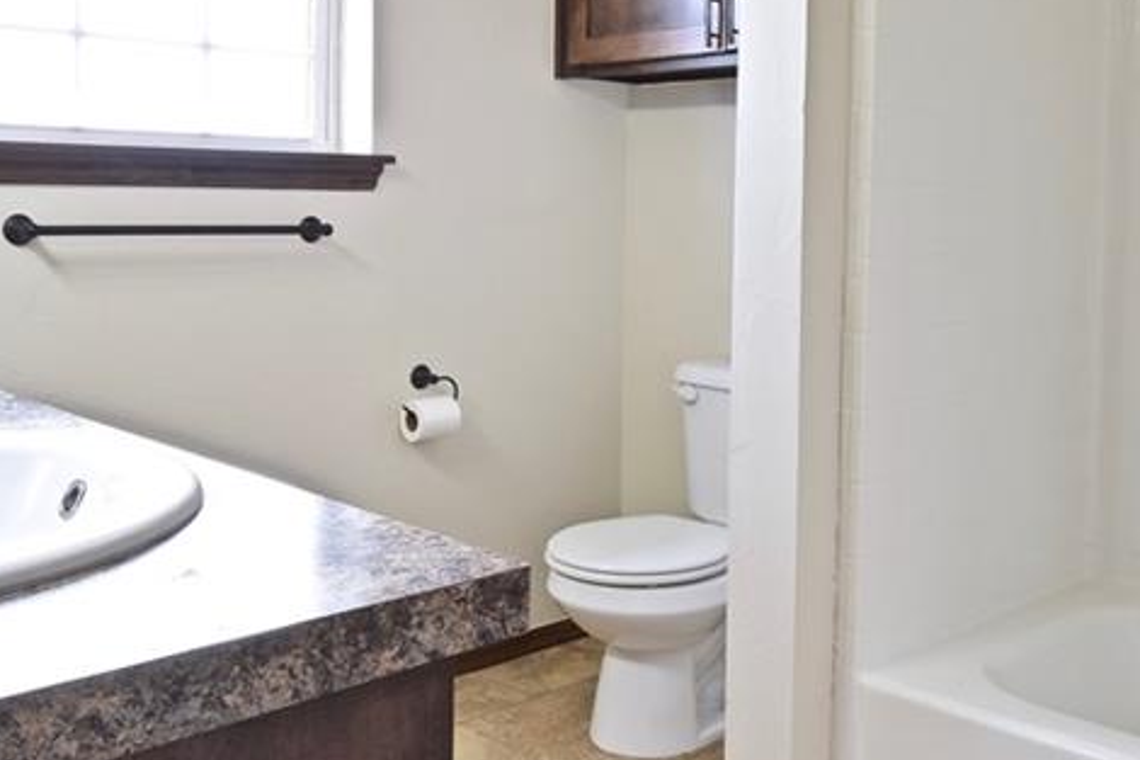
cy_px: 189
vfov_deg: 34.7
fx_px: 1188
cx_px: 638
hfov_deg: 51.1
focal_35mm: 38
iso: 100
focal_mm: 11.5
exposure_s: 2
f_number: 22
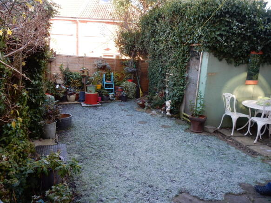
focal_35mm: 25
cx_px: 136
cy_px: 102
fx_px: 196
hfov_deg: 69.4
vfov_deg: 54.9
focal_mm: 4.5
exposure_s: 1/60
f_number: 3.7
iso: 125
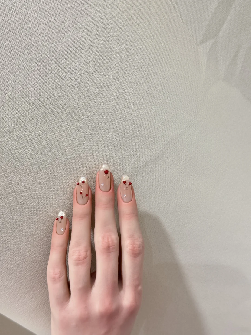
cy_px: 168
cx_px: 126
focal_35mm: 48
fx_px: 464
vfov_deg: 39.7
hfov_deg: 30.3
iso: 125
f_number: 1.78
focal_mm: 6.76
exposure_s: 1/50
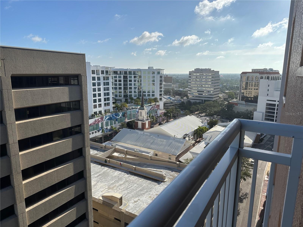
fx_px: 210
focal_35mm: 24
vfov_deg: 56.8
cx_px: 152
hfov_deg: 71.6
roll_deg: -0.3
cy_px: 114
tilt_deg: -10.7
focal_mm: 6.86
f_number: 1.78
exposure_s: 1/7576
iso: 80
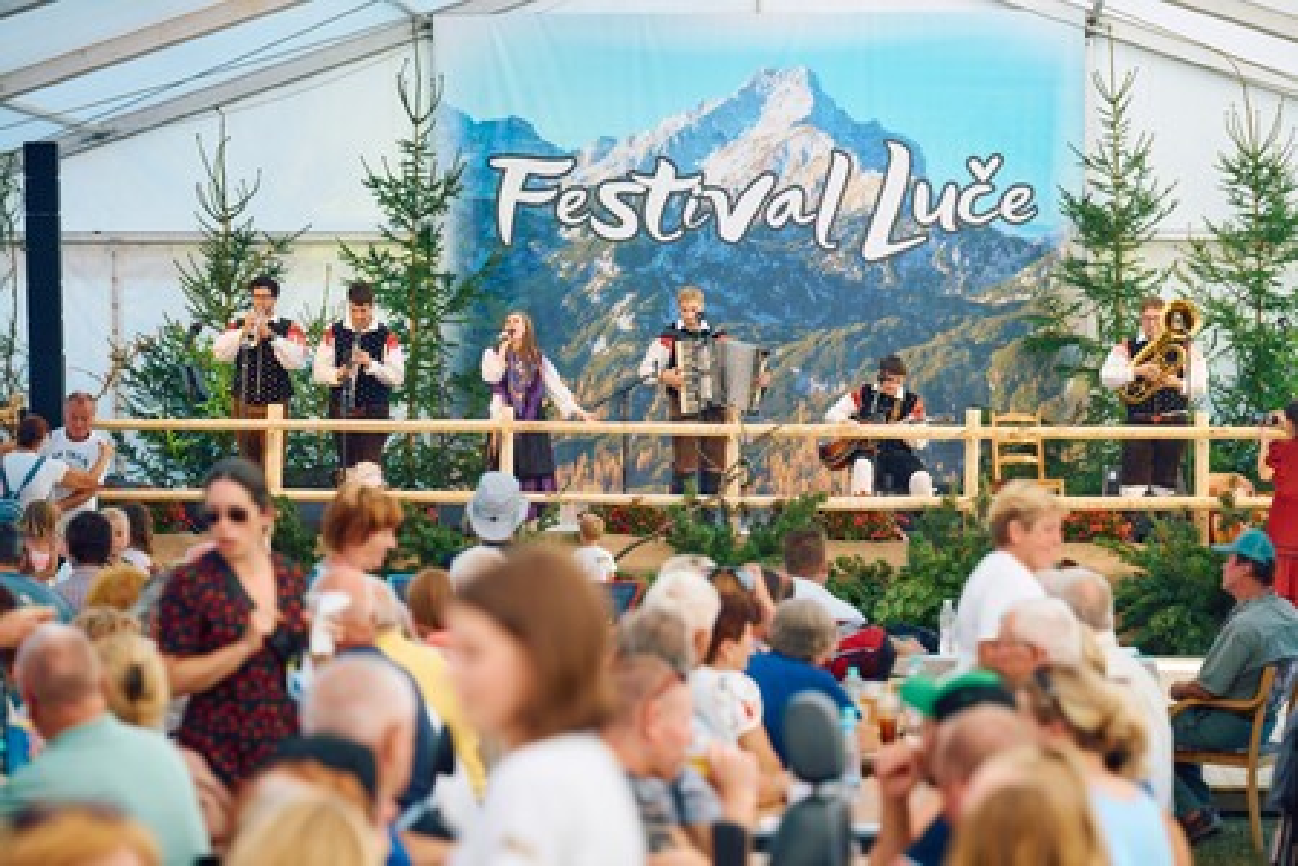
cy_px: 433
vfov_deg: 9.6
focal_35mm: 143
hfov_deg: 14.3
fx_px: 5156
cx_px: 649
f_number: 4
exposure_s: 1/100
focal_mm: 143
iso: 320
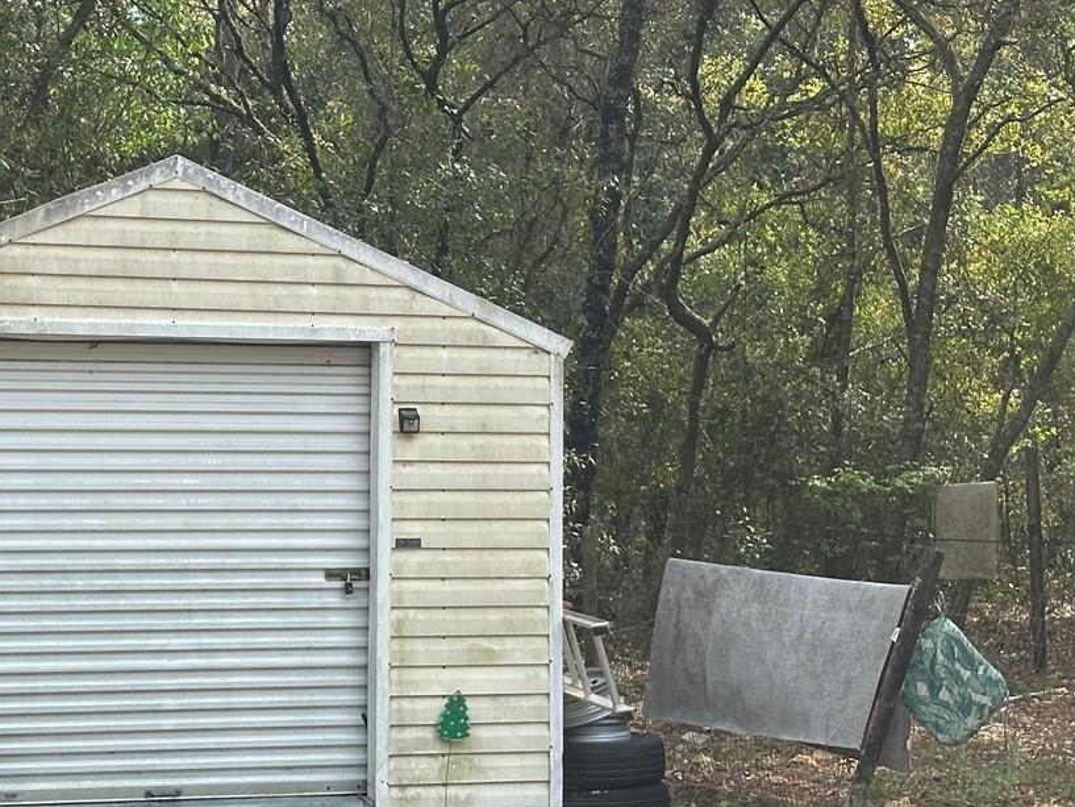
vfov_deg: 15.7
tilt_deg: -3.5
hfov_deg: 20.8
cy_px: 316
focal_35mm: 94
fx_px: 2920
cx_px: 357
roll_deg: +1.0
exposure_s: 1/1227
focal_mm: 6.86
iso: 64
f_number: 1.78
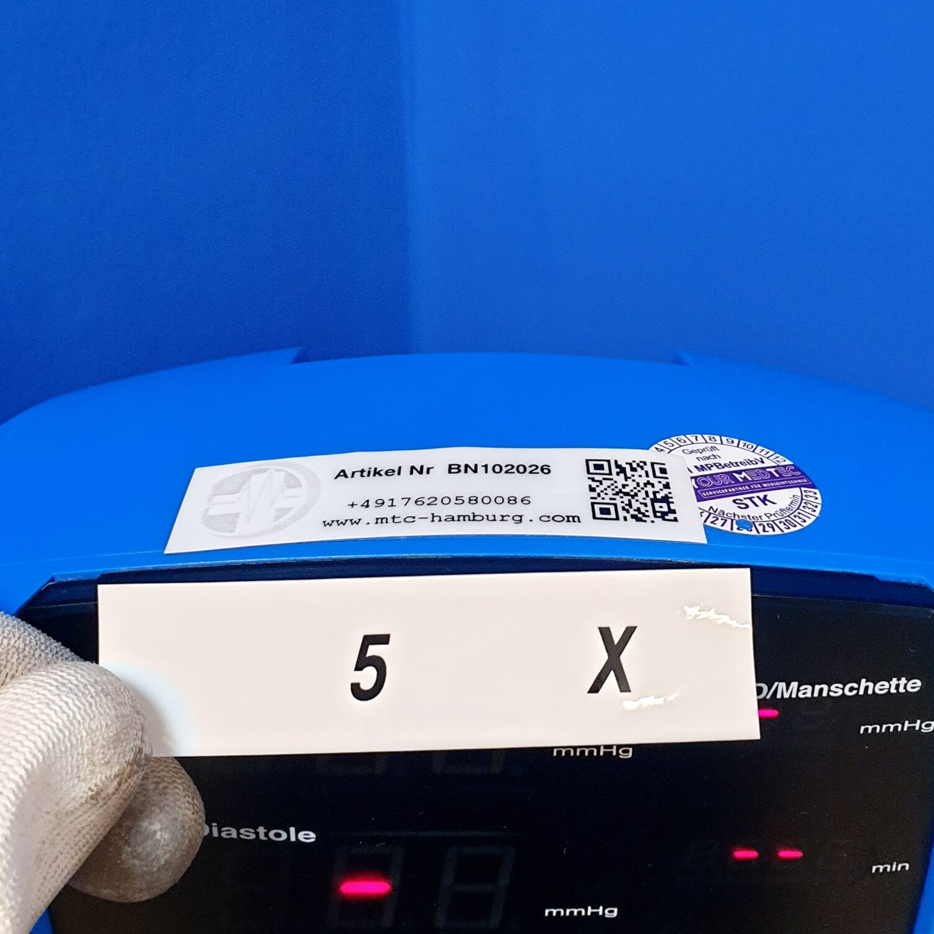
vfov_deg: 42.0
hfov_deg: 42.8
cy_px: 278
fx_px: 1191
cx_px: 506
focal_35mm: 39
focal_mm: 4.3
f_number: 2.4
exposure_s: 1/50
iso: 320
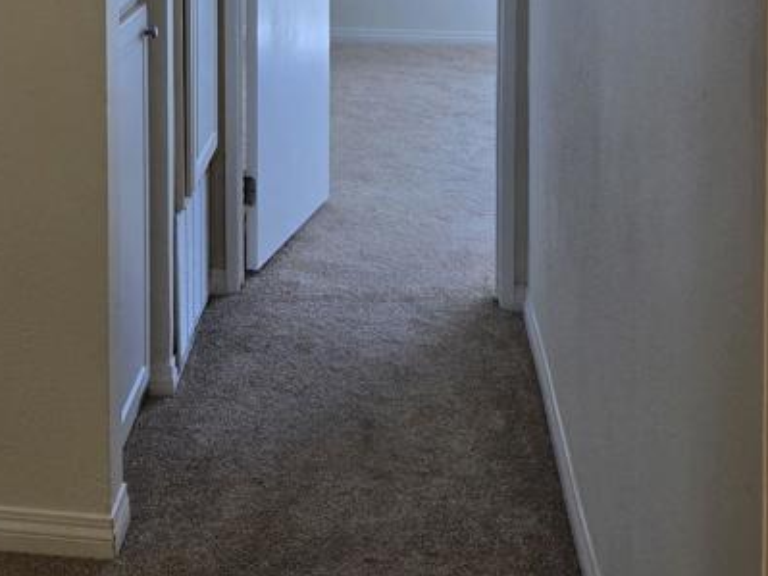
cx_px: 219
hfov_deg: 32.3
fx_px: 1309
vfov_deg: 22.7
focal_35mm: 59
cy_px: -129
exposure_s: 1/120
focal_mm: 5.4
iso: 50
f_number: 1.8
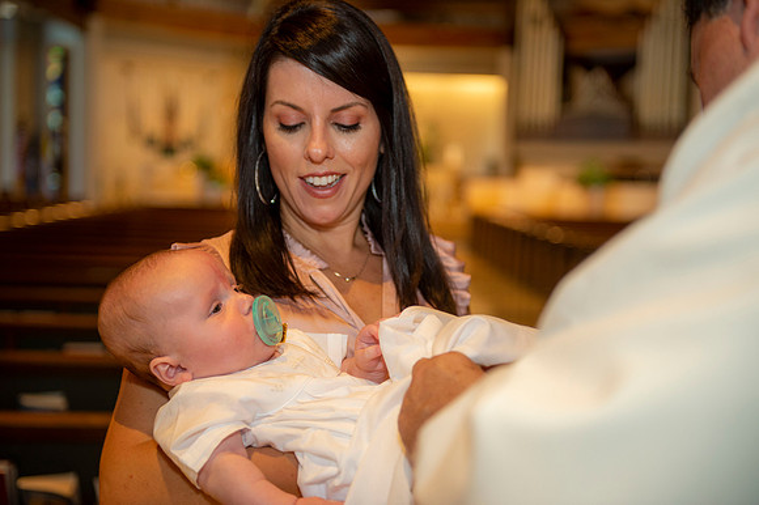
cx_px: 380
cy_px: 252
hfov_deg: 35.7
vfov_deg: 24.2
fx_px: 1180
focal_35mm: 56
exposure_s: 1/100
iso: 560
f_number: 2.8
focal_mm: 56
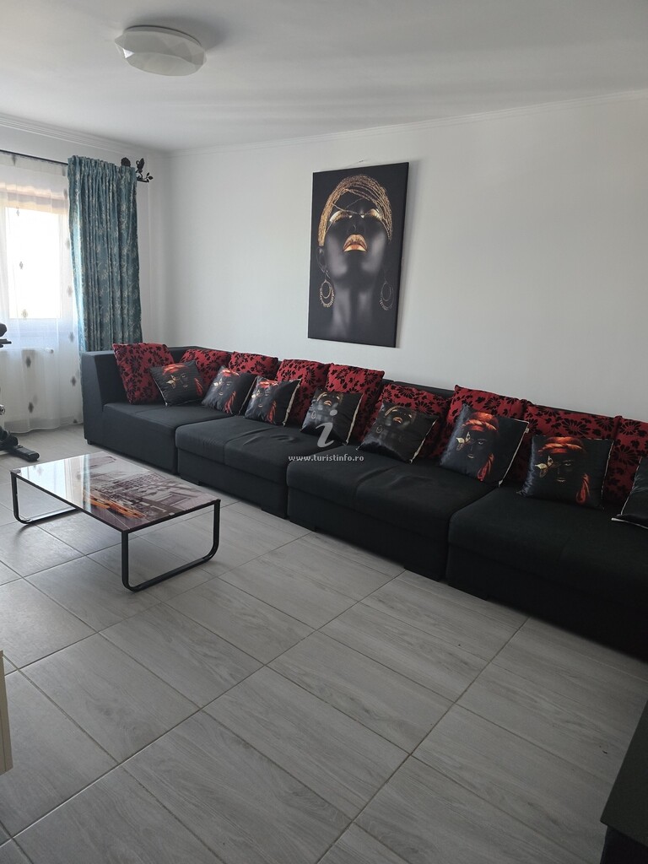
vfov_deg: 73.9
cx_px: 324
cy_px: 432
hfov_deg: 58.9
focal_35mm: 23
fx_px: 574
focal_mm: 6.3
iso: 640
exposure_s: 1/100
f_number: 1.7
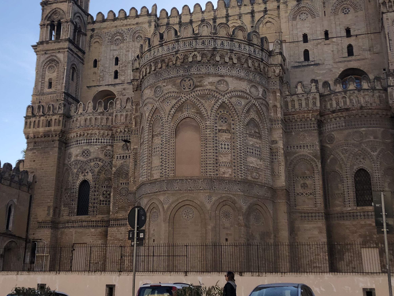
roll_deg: -0.7
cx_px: 166
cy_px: 93
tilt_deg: +20.9
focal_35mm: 48
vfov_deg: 30.0
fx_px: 546
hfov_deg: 39.5
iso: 20
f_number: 1.8
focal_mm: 4
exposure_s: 1/1715
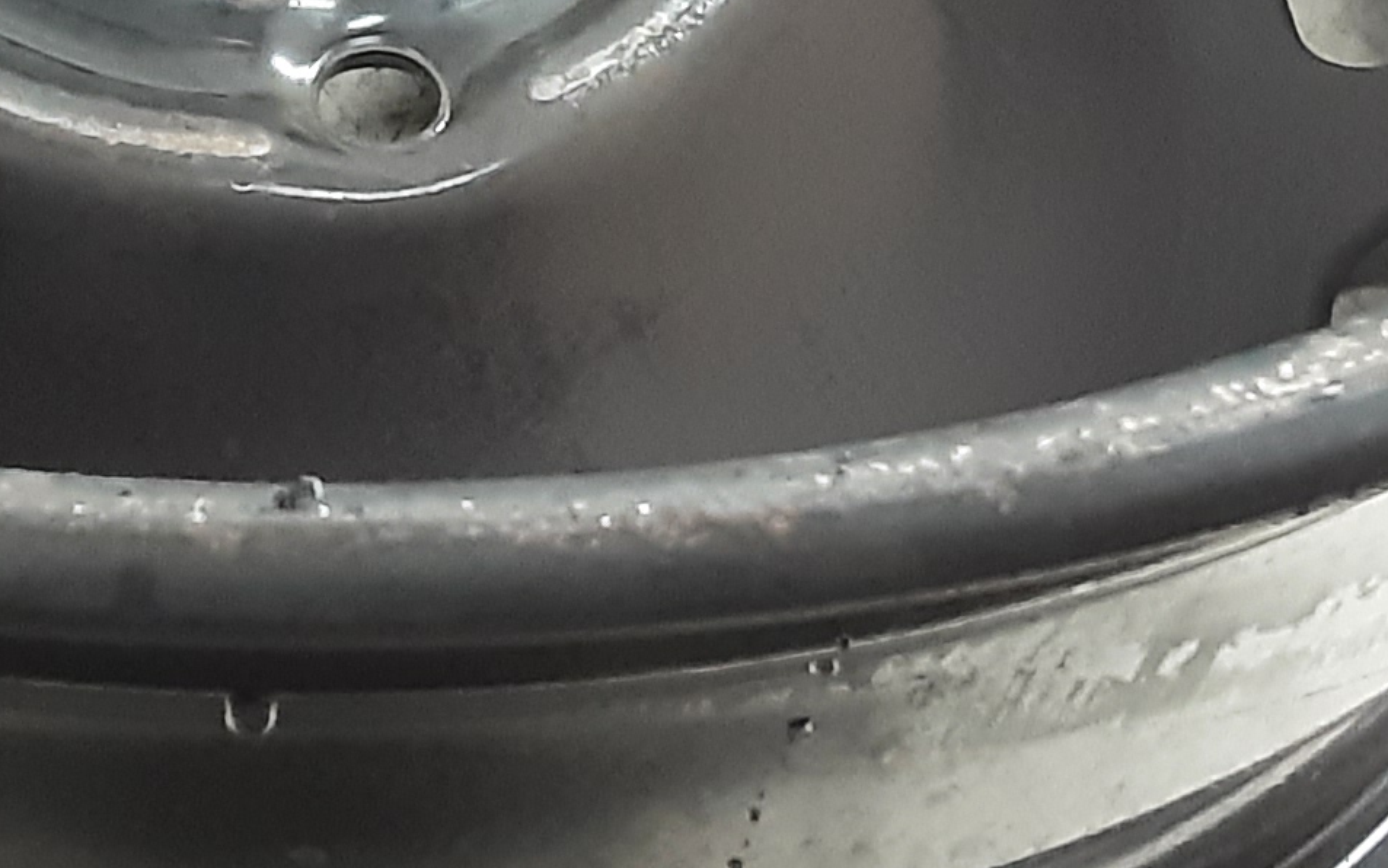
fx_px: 3708
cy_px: -484
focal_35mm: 98
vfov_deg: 12.6
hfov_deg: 21.0
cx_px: 309
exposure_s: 1/25
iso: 400
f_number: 1.9
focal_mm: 2.91
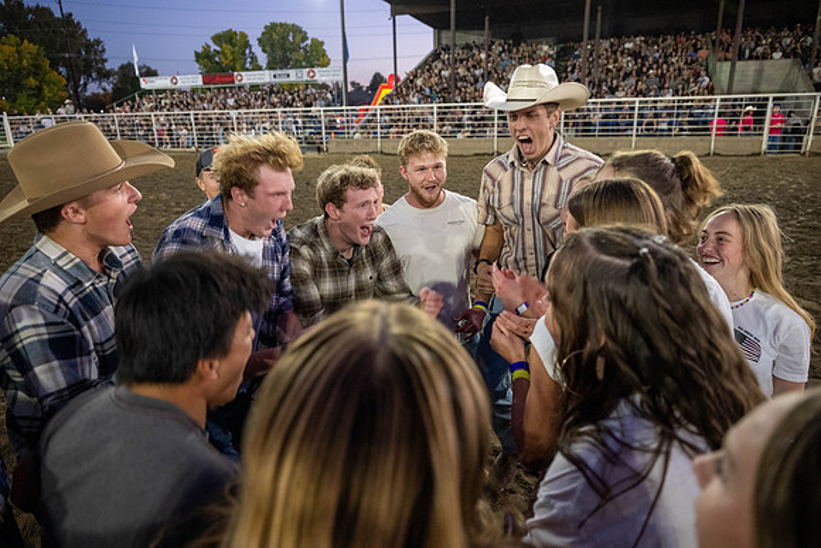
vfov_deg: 53.2
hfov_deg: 73.7
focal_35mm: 24
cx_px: 410
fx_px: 547
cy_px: 274
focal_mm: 24
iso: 5000
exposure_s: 1/200
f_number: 3.2
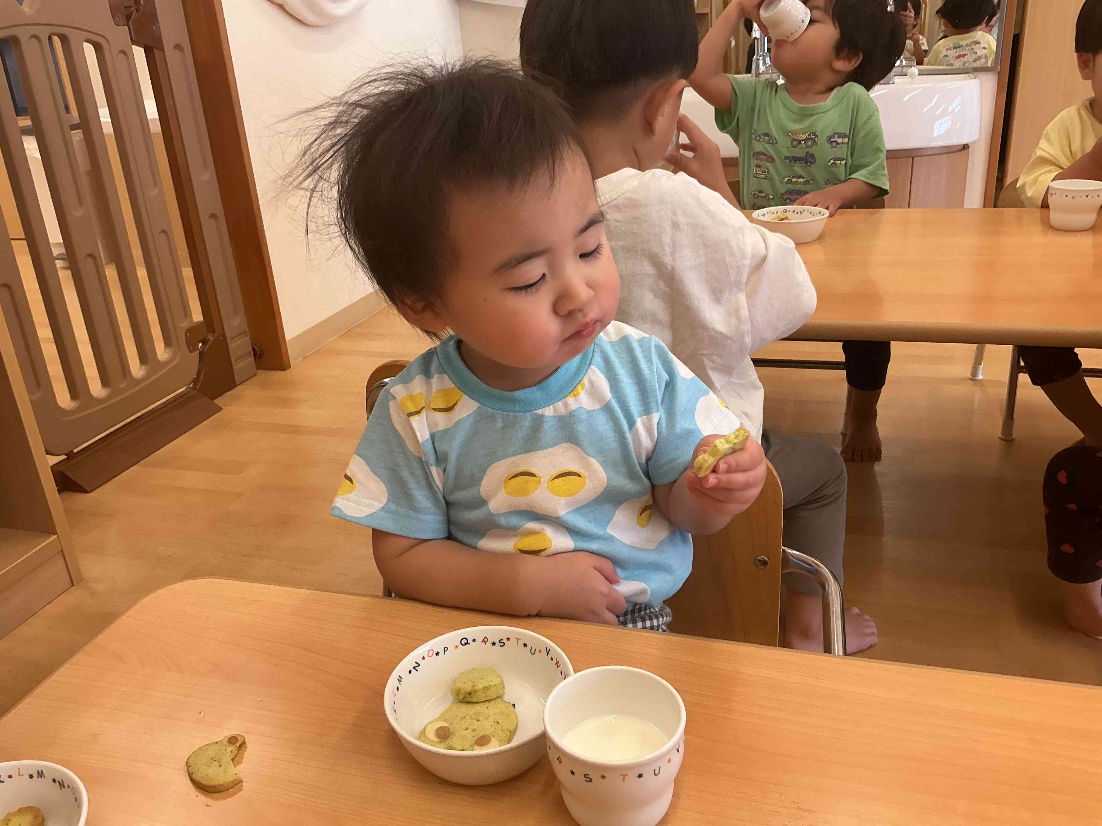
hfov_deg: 61.7
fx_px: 923
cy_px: 413
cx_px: 551
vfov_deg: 48.2
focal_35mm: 29
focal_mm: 3
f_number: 1.8
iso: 64
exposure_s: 1/120
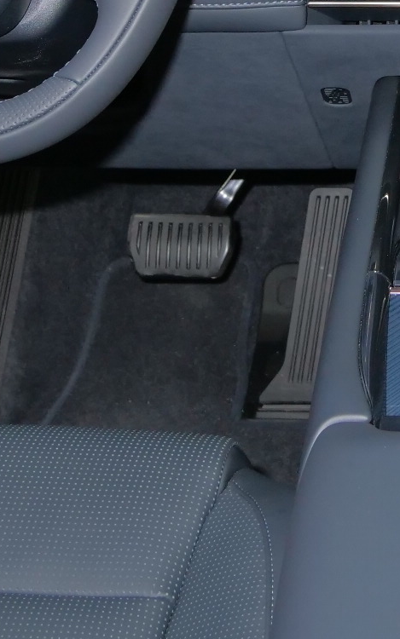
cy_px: -49
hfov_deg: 14.0
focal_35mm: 89
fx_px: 1552
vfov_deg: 22.1
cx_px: 560
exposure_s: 1/40
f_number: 3.5
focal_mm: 12
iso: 800
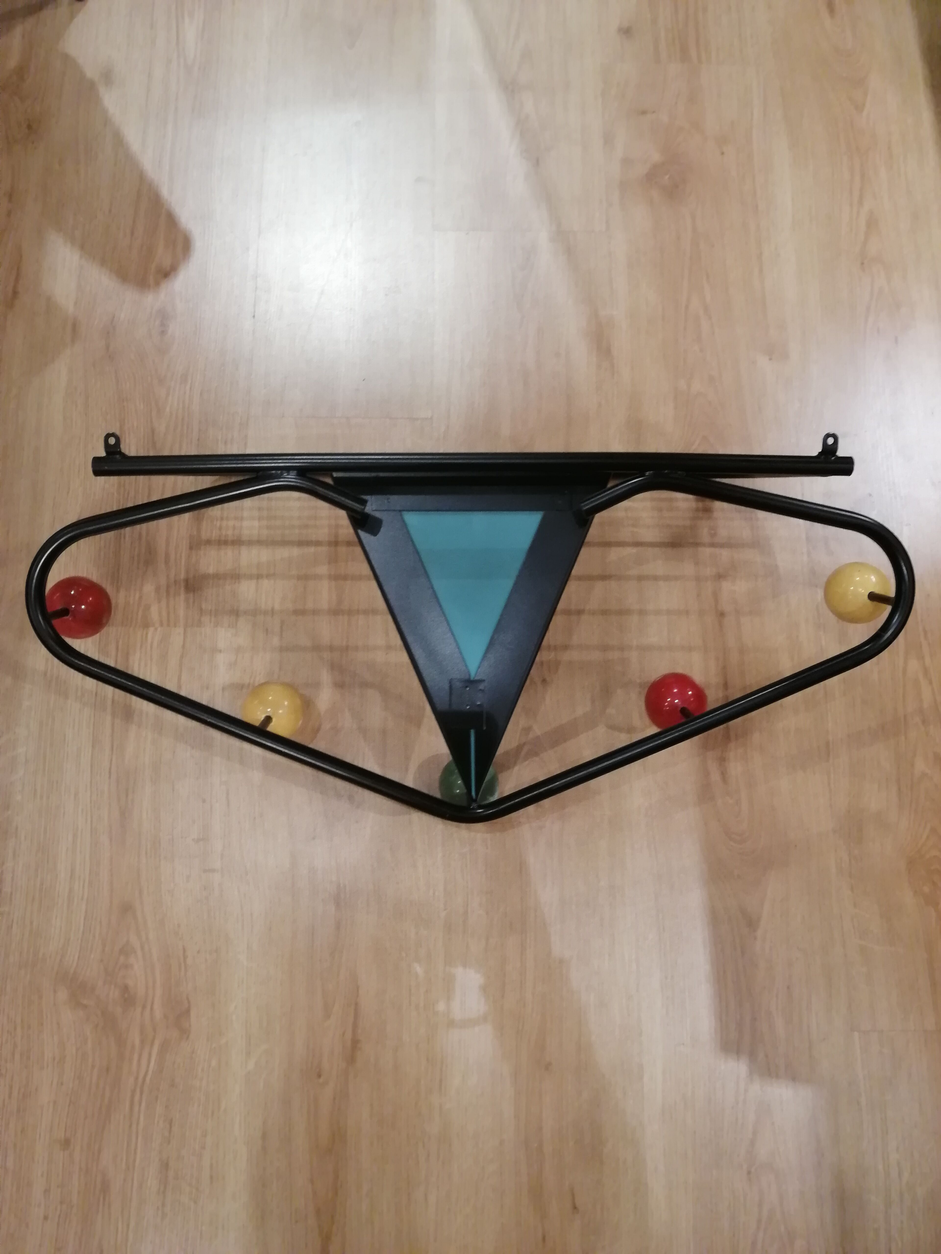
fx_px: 979
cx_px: 470
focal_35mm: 27
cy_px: 627
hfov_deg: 51.4
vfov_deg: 65.3
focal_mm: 3.95
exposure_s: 1/25
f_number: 1.8
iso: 400
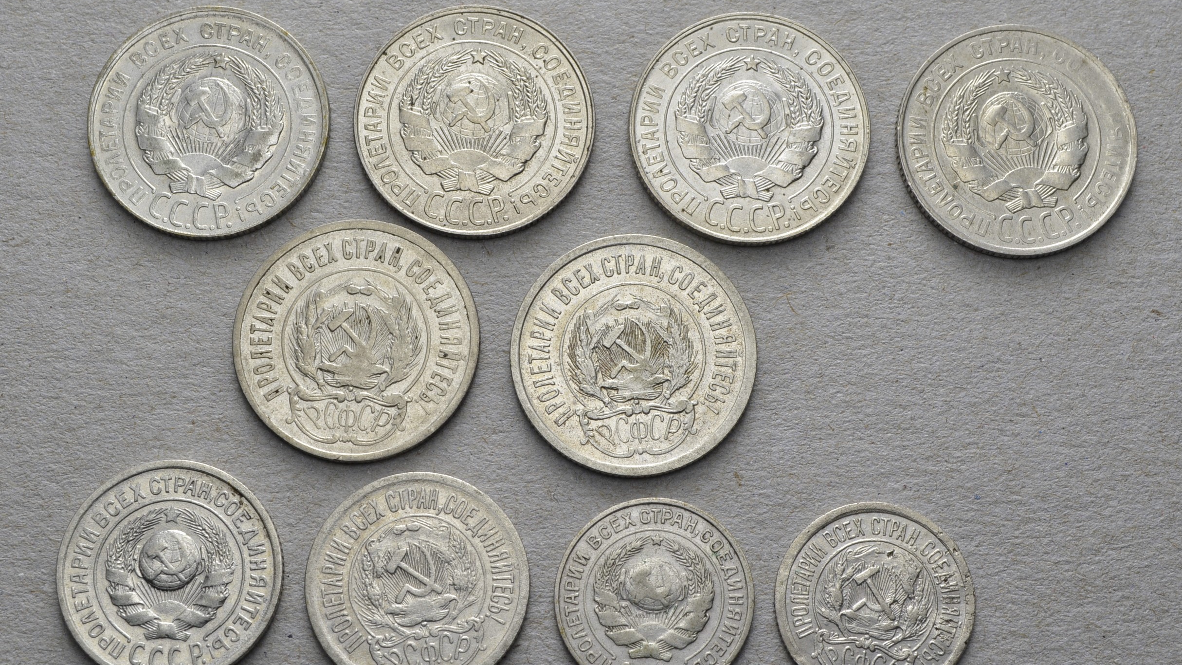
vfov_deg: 17.2
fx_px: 2194
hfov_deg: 30.2
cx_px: 592
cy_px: 369
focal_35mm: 70
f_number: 14
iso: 400
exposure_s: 1/250
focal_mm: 44
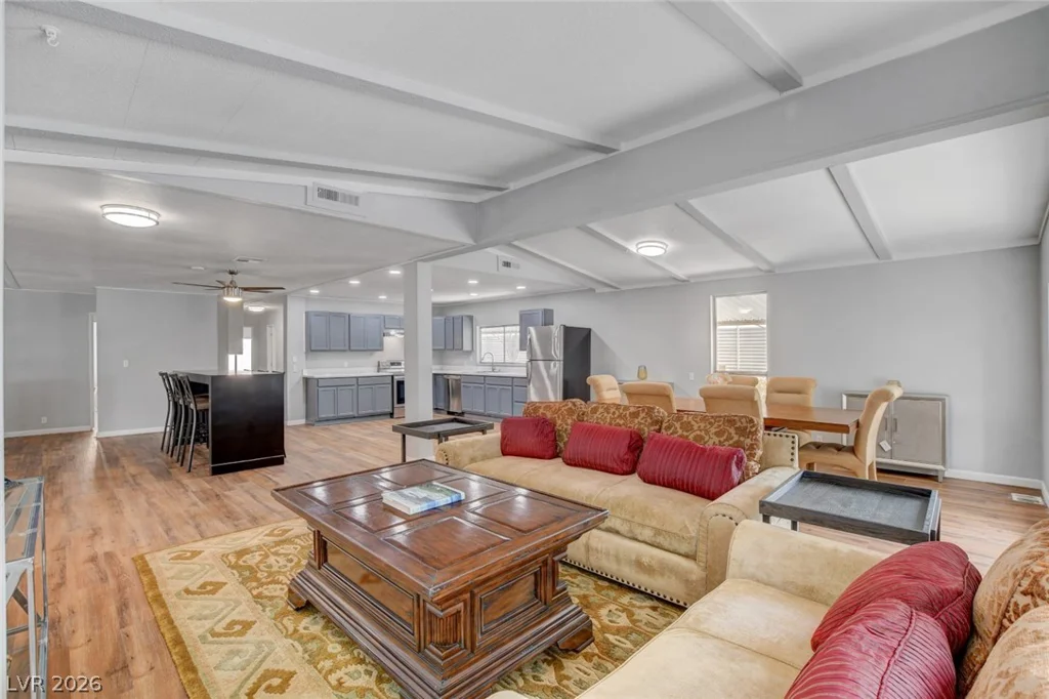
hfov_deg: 100.4
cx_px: 524
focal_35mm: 15
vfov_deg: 77.3
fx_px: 437
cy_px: 350
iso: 640
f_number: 9
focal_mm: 10
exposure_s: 1/6
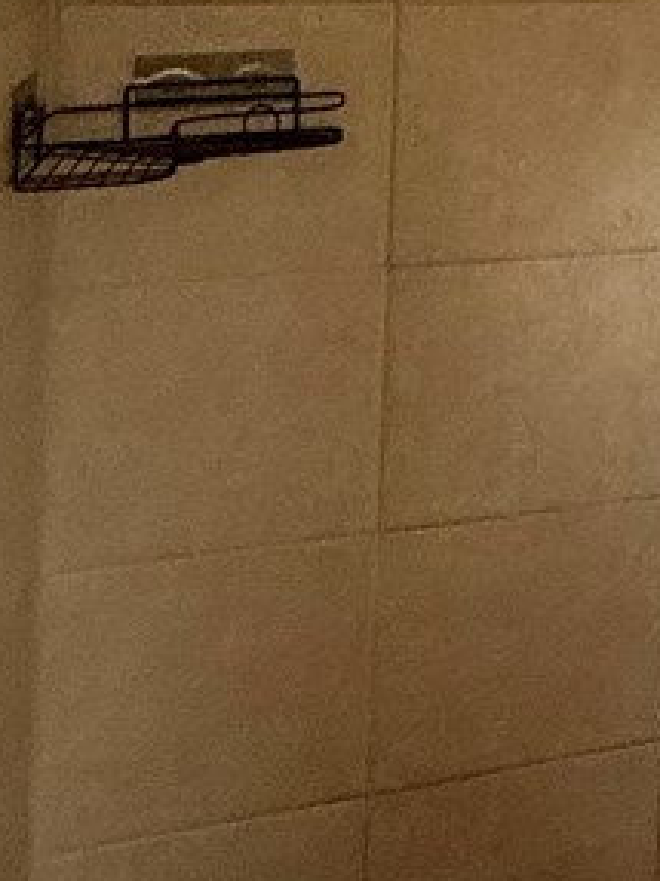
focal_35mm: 78
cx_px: 1627
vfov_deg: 23.2
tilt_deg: +0.2
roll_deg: -2.3
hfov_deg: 13.4
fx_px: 1984
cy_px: -144
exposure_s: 1/99
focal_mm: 2.22
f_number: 2.2
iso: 250
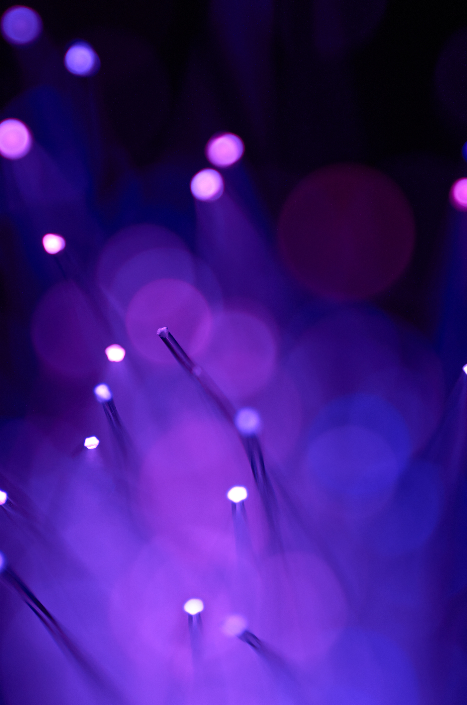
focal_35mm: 157
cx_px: 234
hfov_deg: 8.7
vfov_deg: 13.1
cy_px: 352
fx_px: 3069
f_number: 2.8
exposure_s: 1/160
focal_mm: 105
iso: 320
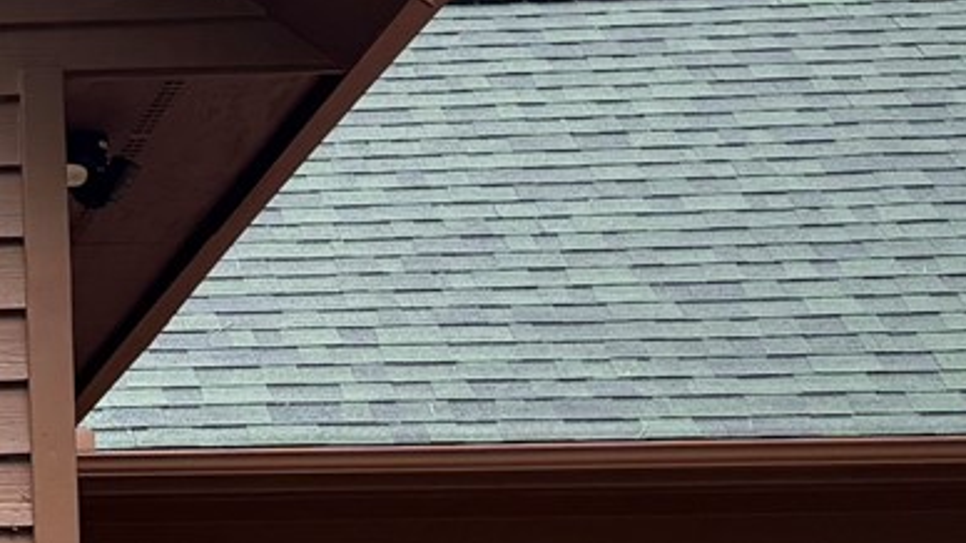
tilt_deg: +9.7
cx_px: -1081
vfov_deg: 8.8
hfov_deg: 13.1
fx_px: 3534
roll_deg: -0.4
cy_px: 441
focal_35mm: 138
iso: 125
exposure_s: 1/233
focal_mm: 6.76
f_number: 1.78
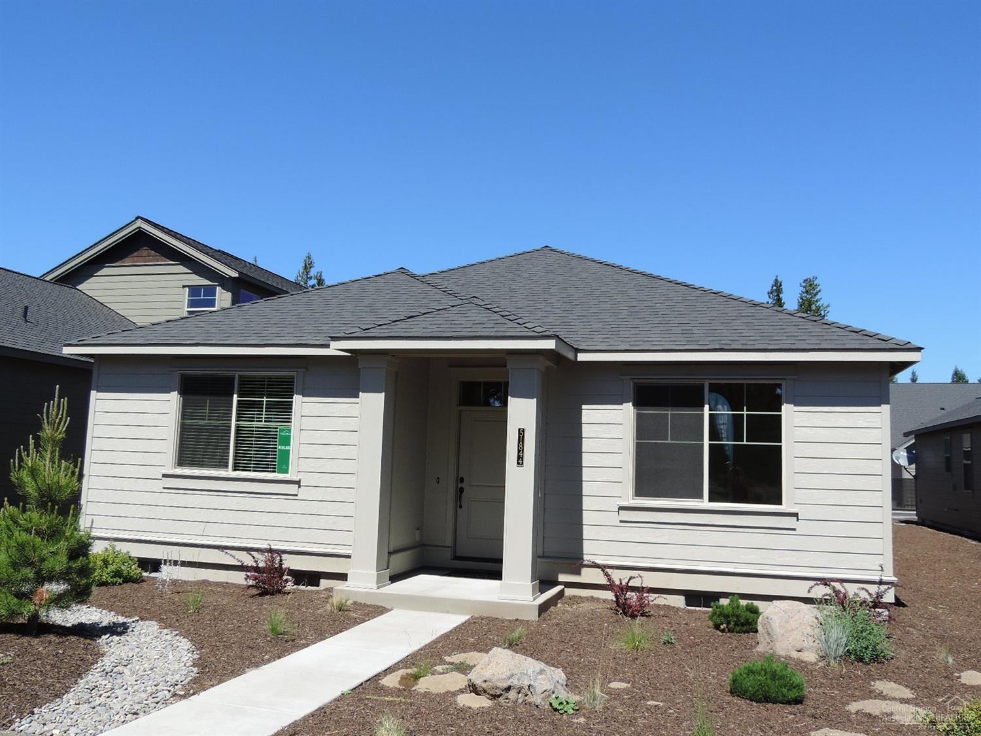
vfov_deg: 46.8
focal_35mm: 30
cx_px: 490
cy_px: 368
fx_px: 850
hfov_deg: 60.0
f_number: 3.1
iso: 80
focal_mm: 5.3
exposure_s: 1/800
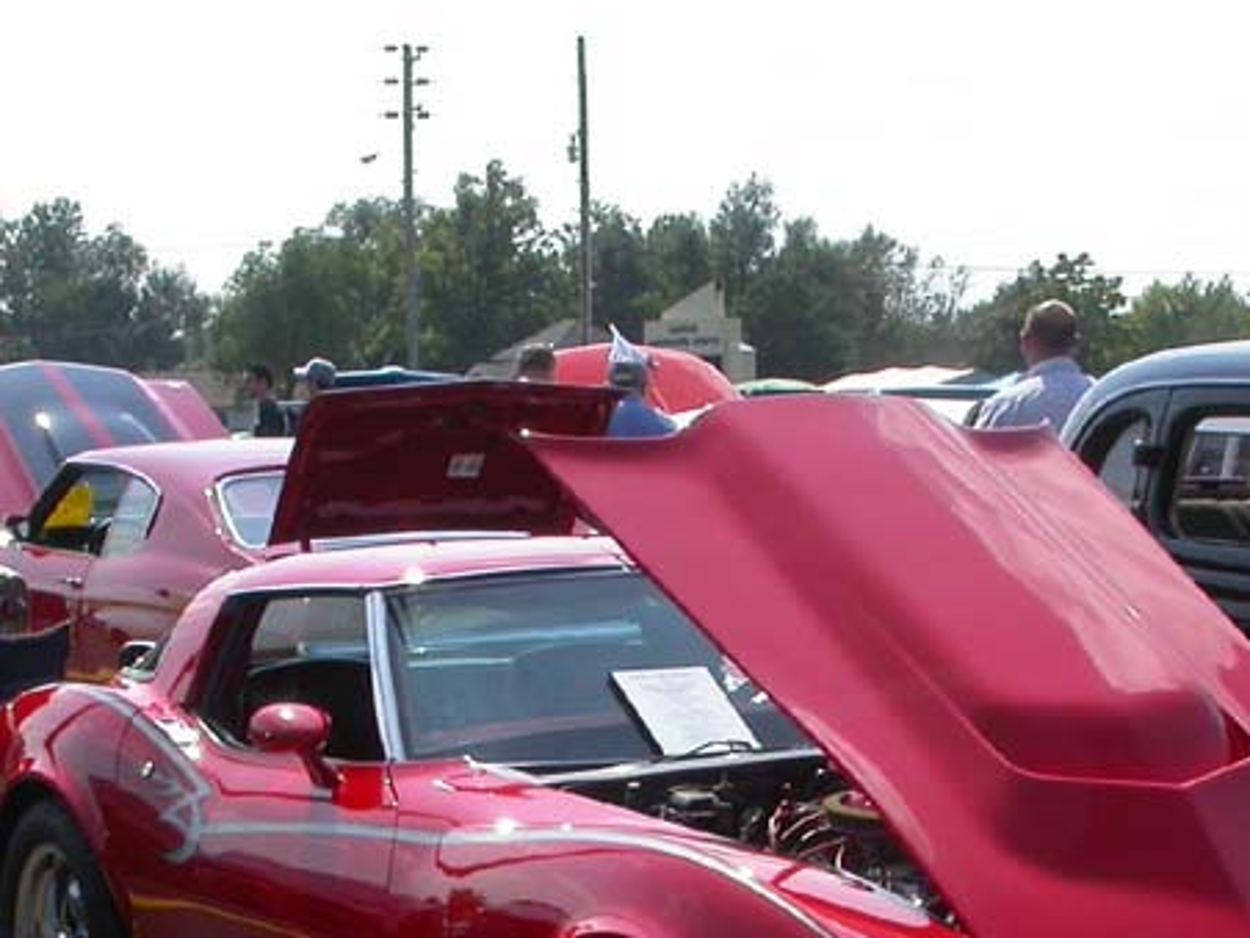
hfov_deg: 22.8
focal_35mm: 86
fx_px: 3106
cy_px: 894
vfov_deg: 16.9
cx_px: 664
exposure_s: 1/331
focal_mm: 7.85
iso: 100
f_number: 7.5
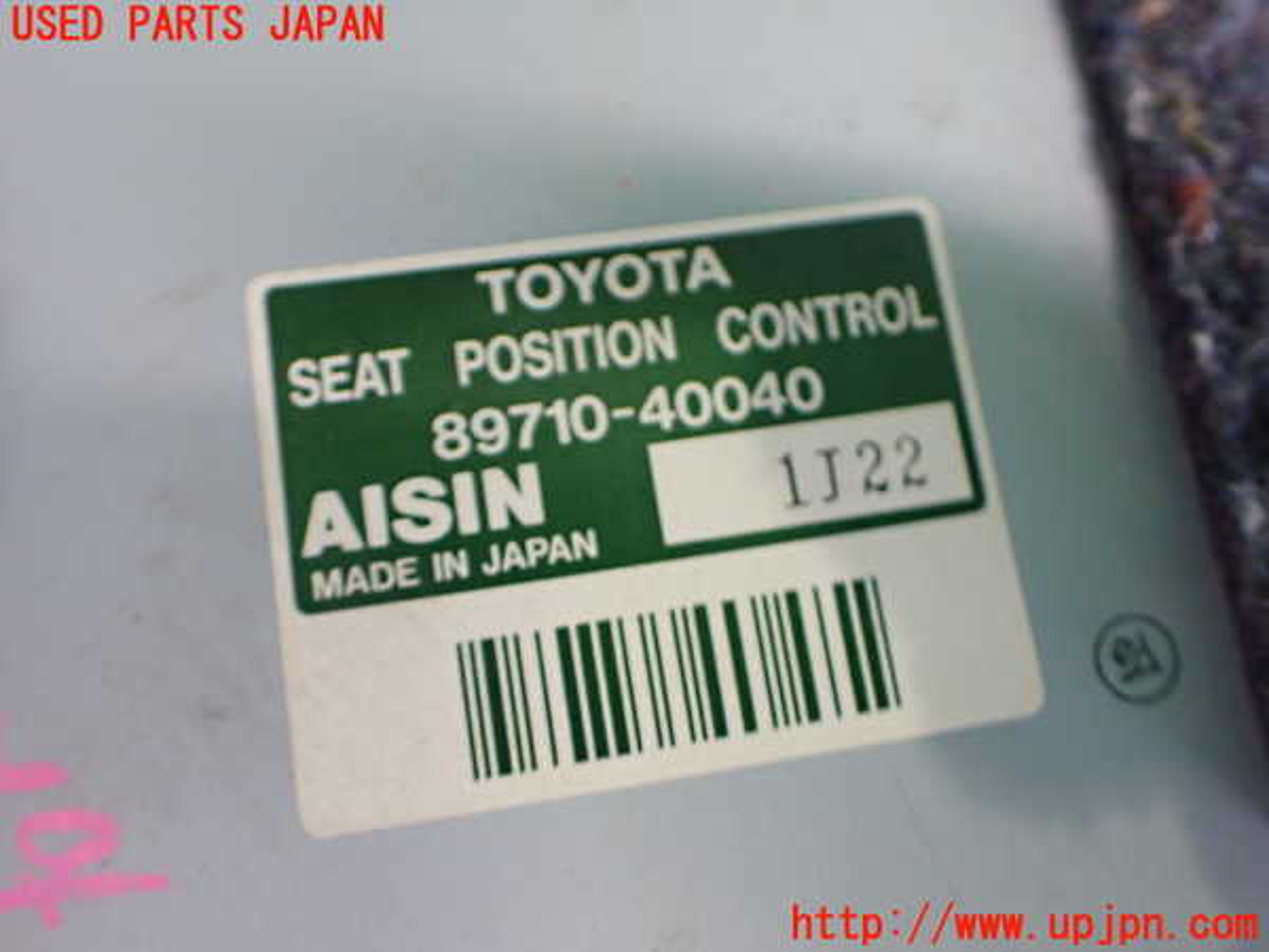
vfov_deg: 46.8
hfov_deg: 60.0
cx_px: 634
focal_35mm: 30
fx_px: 1100
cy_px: 476
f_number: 2.3
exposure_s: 1/125
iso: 640
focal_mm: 5.4
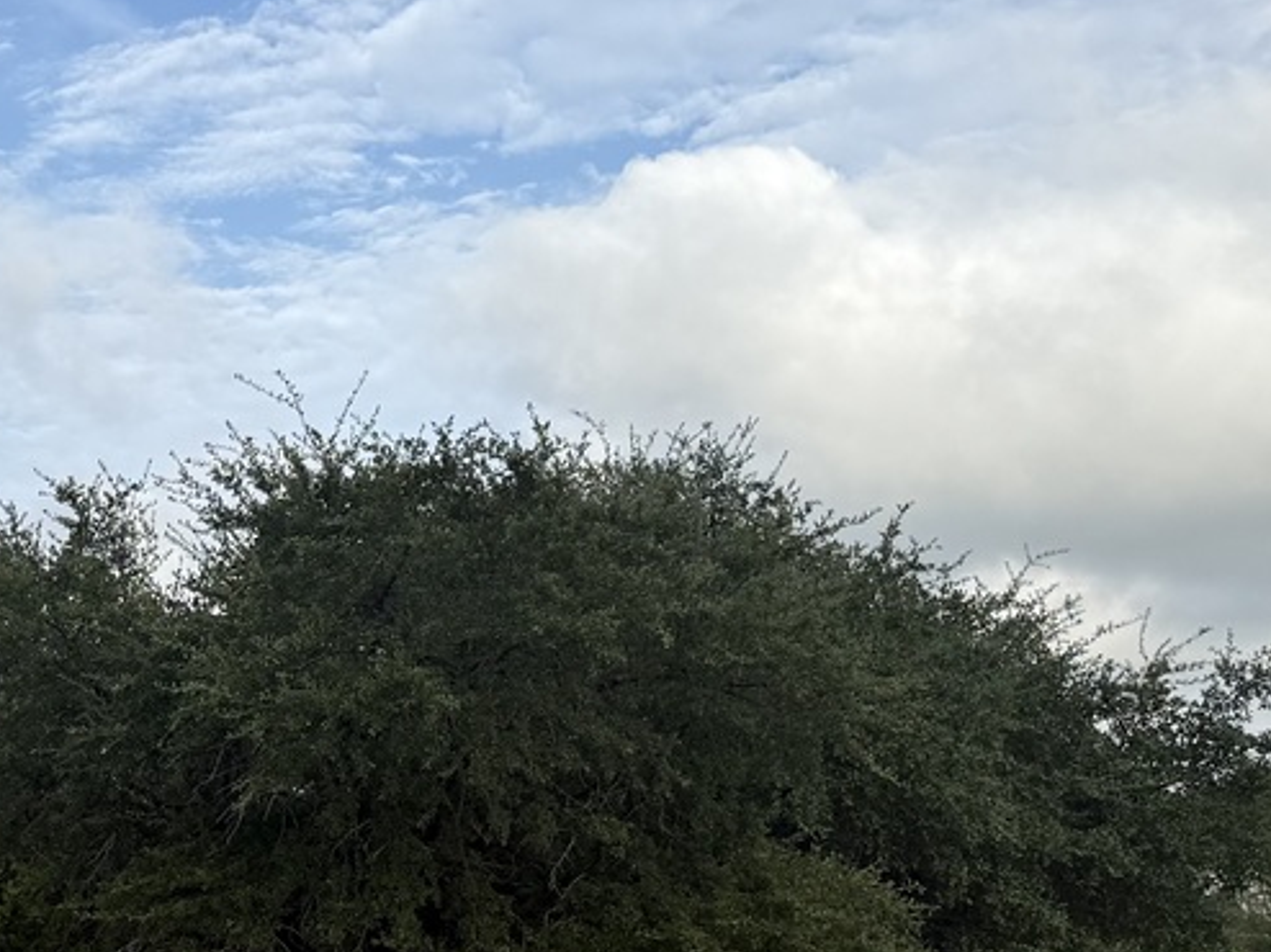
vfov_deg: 20.6
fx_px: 2569
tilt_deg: +4.2
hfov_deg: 24.9
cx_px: -286
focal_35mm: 70
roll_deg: -1.0
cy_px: 854
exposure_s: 1/3759
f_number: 1.78
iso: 80
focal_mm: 6.76
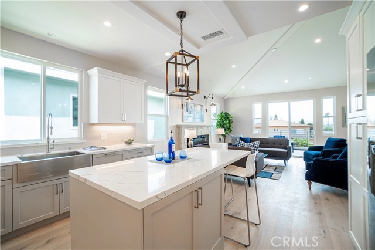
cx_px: 188
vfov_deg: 77.3
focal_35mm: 15
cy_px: 125
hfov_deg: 100.4
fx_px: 156
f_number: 7.1
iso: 320
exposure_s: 1/25
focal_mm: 10
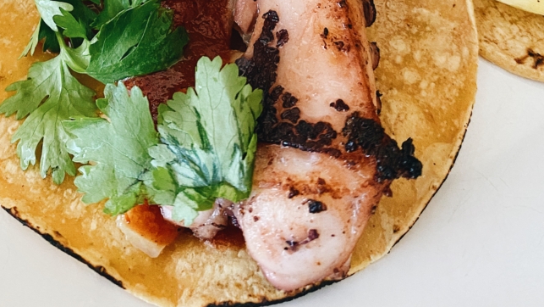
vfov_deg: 22.5
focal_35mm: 47
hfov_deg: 43.6
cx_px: 232
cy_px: -101
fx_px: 678
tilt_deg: -61.4
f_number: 1.8
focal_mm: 4.25
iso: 500
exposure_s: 1/60
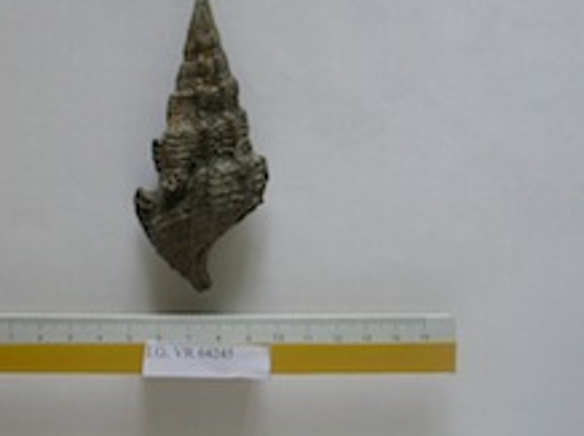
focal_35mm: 67
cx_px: 228
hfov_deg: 28.9
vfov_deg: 21.9
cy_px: 201
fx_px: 1129
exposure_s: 1/53.8
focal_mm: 7.85
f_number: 2.6
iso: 100
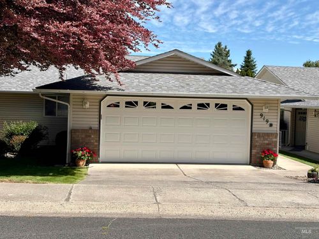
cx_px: 160
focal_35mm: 52
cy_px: 120
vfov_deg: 28.0
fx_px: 479
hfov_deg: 36.8
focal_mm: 5.96
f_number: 1.6
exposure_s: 1/2994
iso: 40
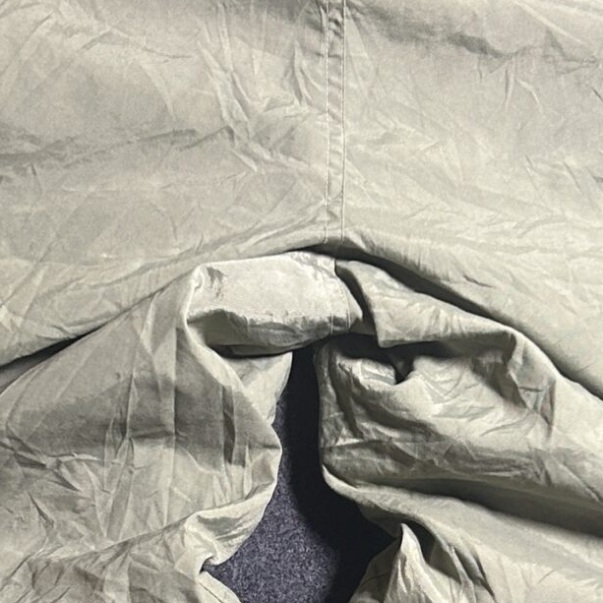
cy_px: 569
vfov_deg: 17.8
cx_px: 345
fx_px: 1892
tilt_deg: -67.6
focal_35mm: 96
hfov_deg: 18.1
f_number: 1.5
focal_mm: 5.7
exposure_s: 1/50
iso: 200
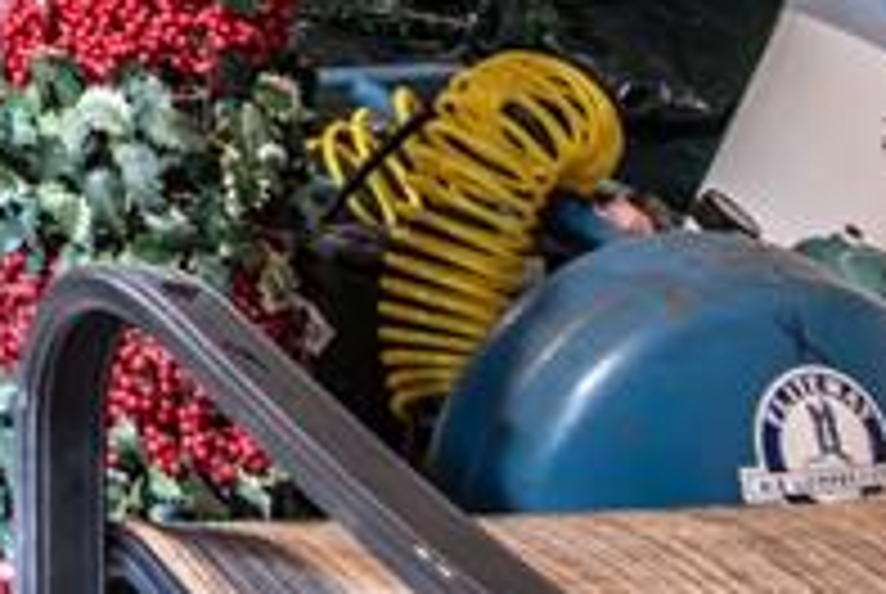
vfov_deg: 14.0
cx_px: -922
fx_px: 1898
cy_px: -711
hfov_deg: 17.7
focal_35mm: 77
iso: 1000
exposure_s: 1/2.5
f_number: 10
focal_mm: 14
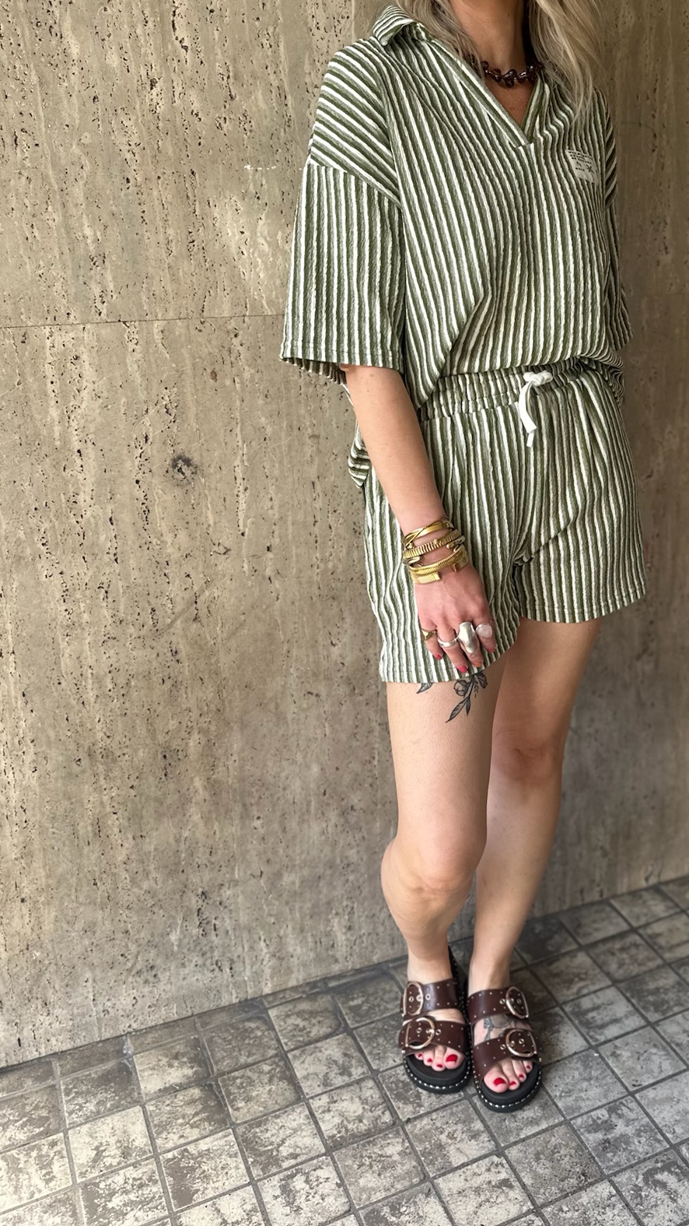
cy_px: 497
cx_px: 510
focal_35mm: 34
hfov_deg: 34.0
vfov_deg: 57.6
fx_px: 1104
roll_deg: -0.9
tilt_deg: -15.3
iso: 64
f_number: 1.78
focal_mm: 6.86
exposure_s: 1/121
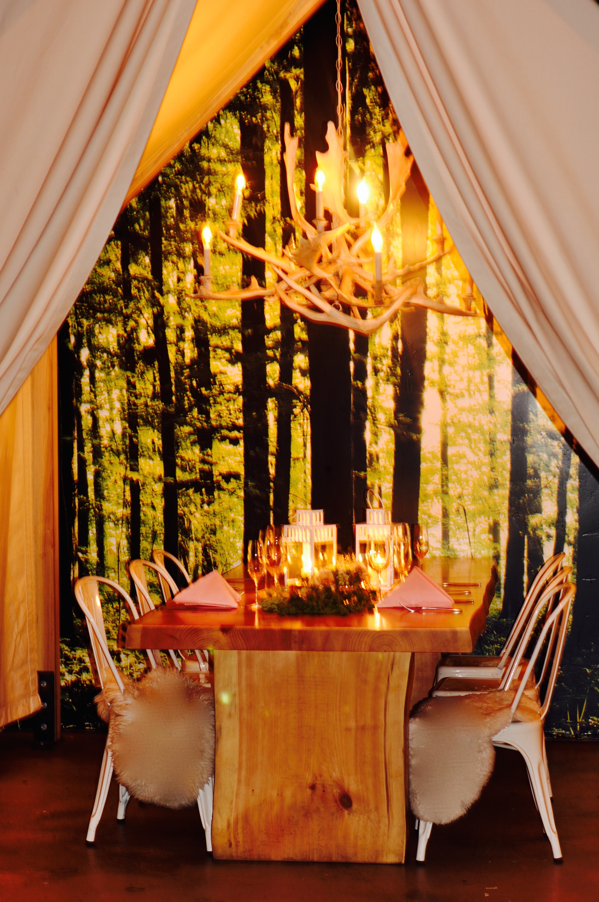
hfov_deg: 18.1
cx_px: 300
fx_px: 1877
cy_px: 451
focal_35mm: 75
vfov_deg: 27.0
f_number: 2.8
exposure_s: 1/4
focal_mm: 50
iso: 160
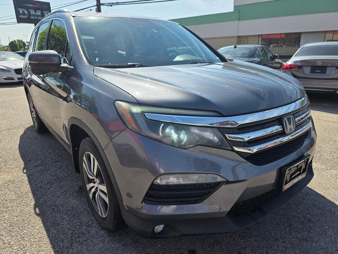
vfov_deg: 58.9
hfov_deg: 73.9
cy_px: 127
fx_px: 225
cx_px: 169
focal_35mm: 23
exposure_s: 1/4145
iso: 80
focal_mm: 6.3
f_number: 1.7
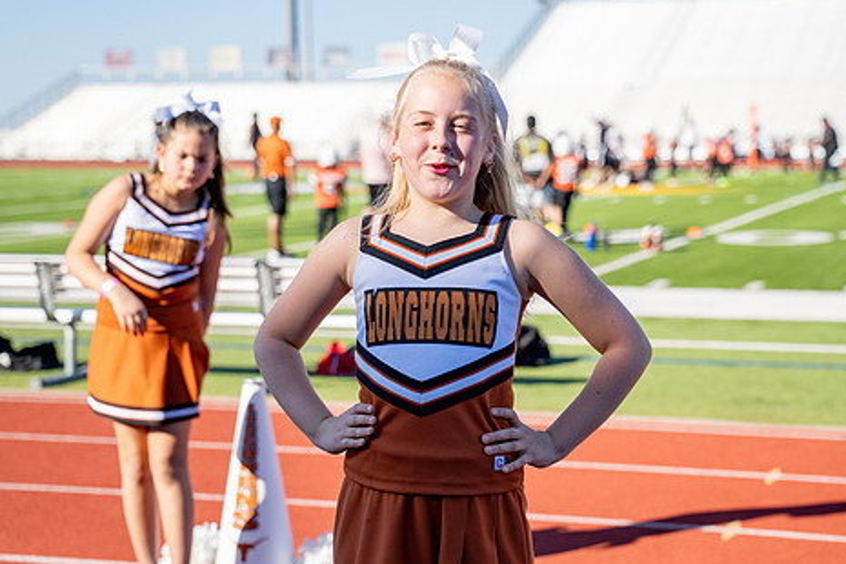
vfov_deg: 19.2
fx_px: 1668
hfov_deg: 28.4
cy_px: 293
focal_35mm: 71
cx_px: 476
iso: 250
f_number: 2.8
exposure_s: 1/3200
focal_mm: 49.5
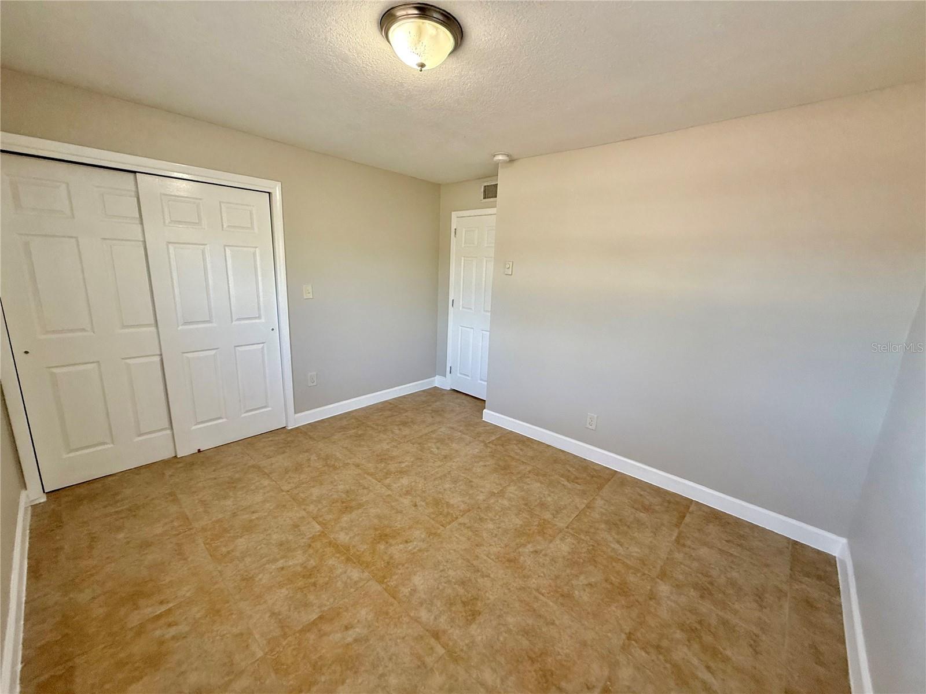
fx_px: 375
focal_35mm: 14
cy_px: 347
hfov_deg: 102.1
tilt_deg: -7.3
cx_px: 463
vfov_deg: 85.7
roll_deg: +0.0
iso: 200
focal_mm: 2.22
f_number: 2.2
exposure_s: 1/99
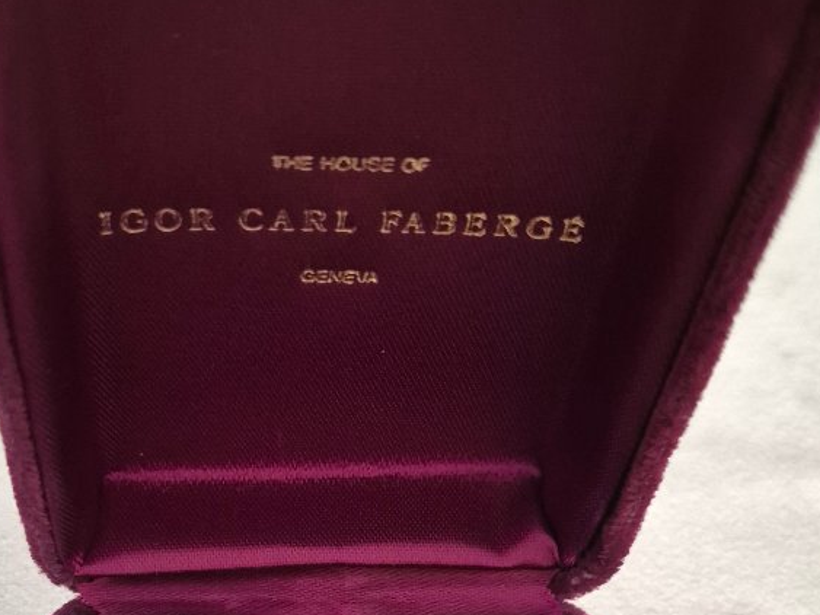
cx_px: 332
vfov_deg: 27.5
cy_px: 649
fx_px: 1160
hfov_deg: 38.8
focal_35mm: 49
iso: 2000
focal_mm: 5.4
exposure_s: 1/17
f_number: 1.8
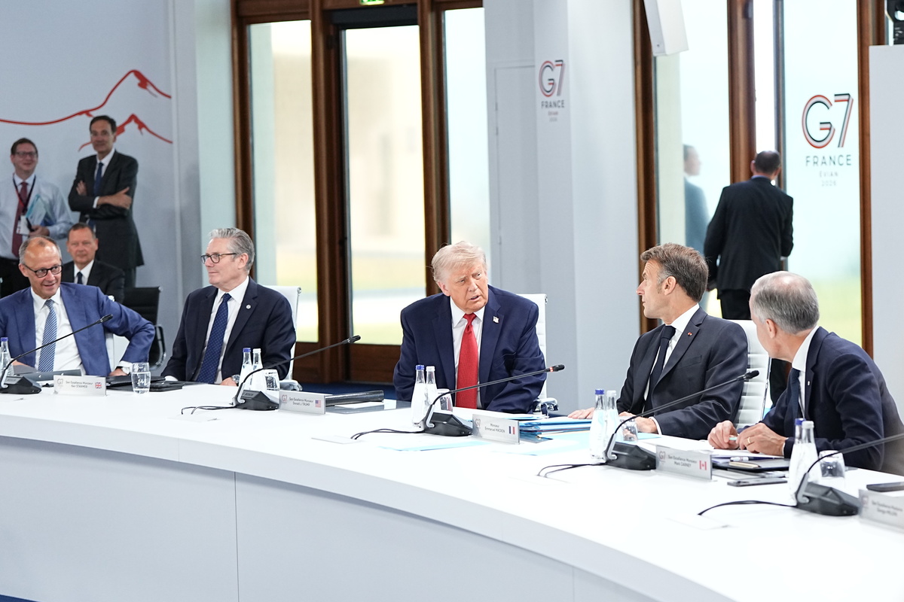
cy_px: 301
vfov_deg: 18.9
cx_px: 452
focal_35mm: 72
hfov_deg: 28.1
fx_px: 1808
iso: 2000
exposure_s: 1/320
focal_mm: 72
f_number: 3.2
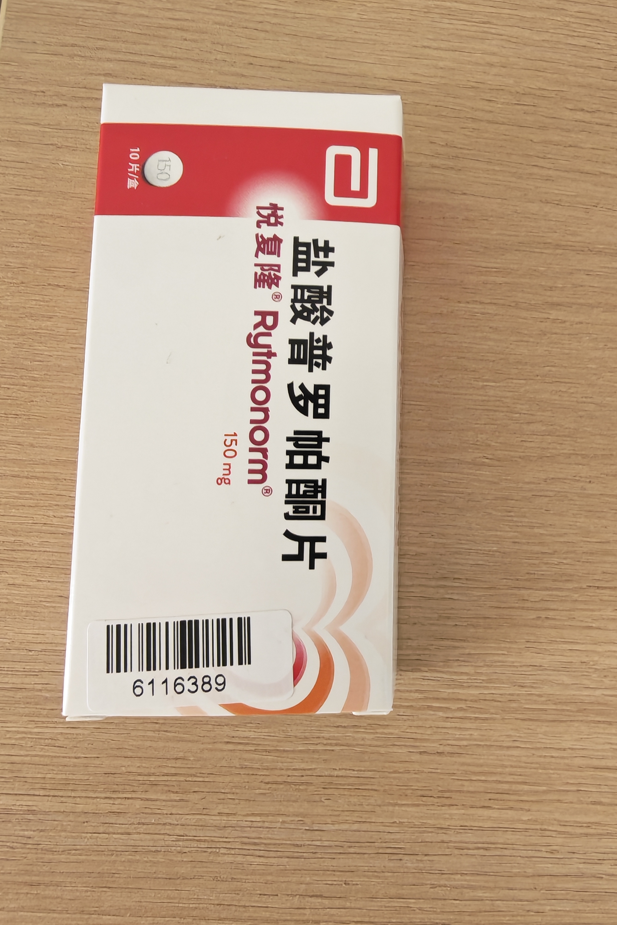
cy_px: 464
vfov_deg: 73.7
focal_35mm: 24
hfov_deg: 53.0
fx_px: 617
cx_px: 347
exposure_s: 1/13
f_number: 2
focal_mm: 1.82
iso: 500
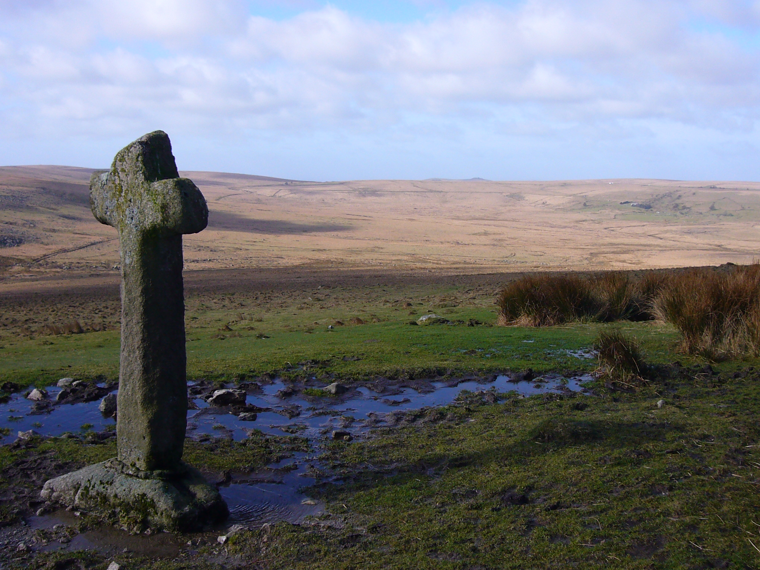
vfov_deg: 35.1
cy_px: 285
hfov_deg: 45.8
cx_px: 380
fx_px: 900
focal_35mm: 41
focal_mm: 4.9
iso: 80
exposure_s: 1/250
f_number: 5.6
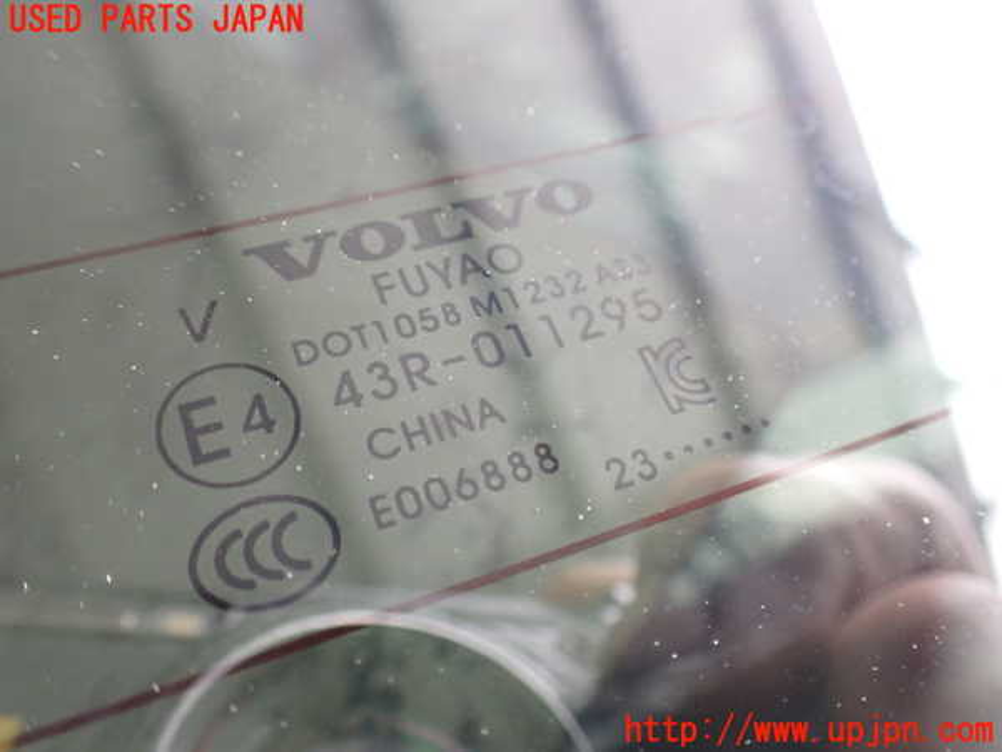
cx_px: 501
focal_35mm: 30
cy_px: 376
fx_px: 868
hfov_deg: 60.0
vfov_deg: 46.8
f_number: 2.3
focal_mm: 5.4
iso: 800
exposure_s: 1/125
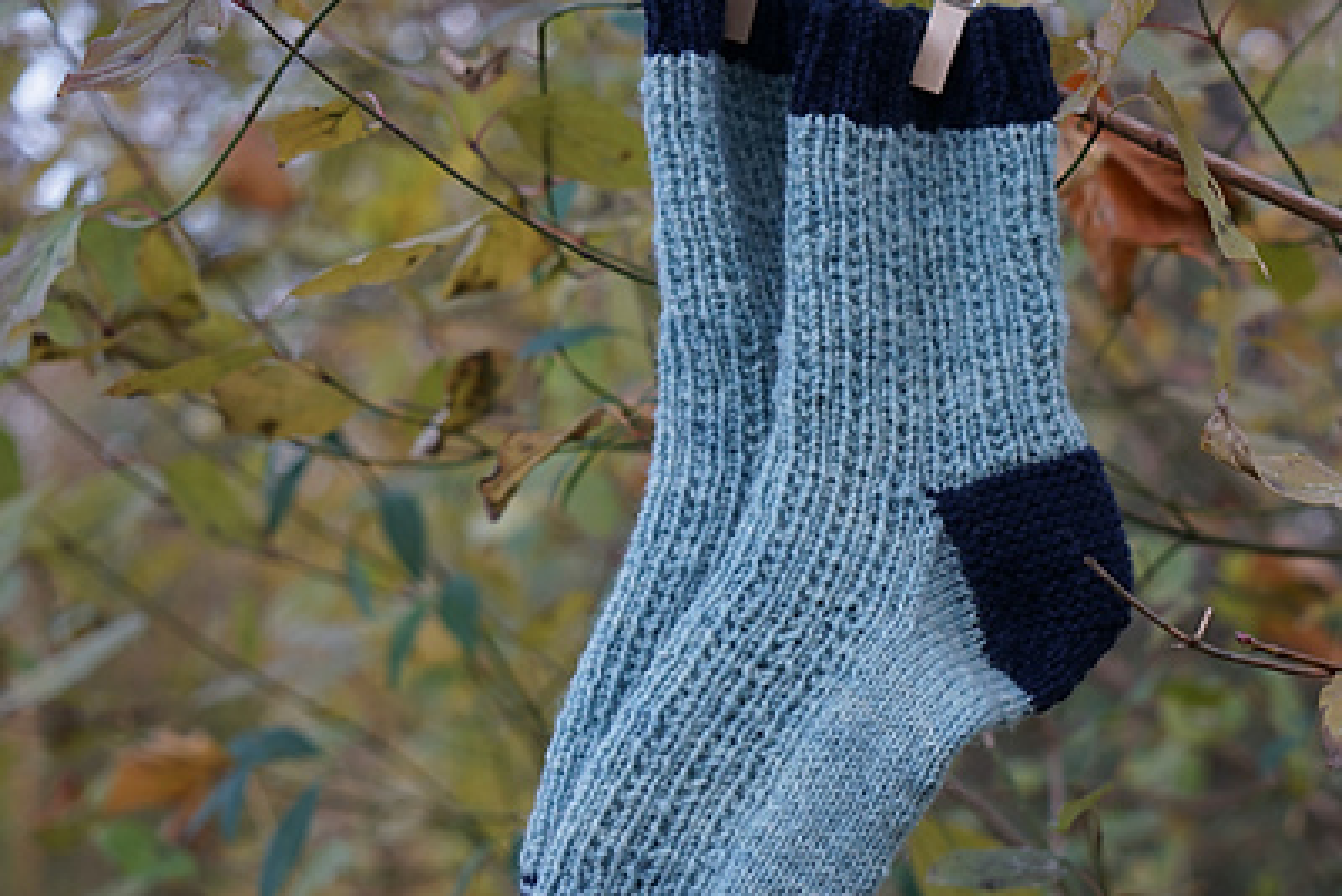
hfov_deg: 27.9
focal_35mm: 72
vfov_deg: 18.9
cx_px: 859
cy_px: 525
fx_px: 2685
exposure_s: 1/160
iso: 500
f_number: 4
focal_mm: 45
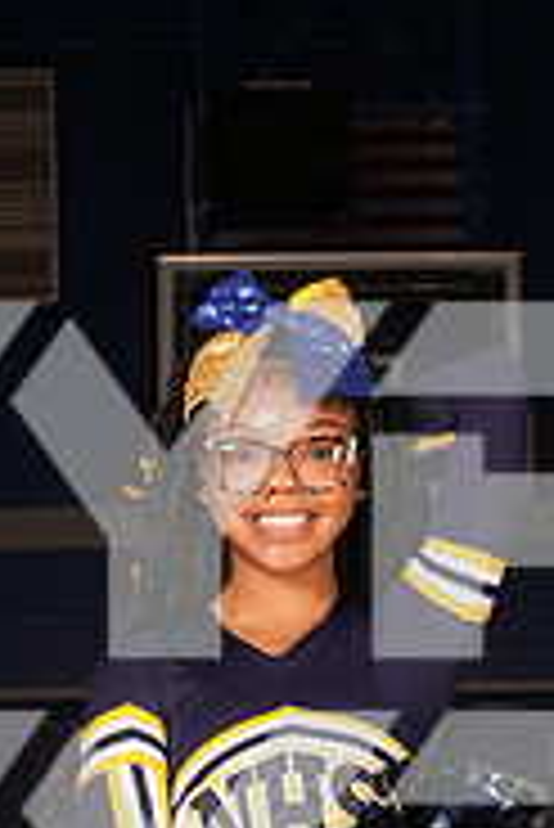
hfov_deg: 12.8
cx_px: 318
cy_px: 891
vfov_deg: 18.4
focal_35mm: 107
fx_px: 2465
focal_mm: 34
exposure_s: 1/100
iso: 100
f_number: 6.3
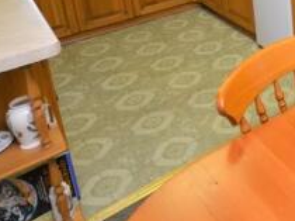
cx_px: 341
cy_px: -51
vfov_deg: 27.8
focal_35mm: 45
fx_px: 383
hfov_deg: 34.8
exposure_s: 1/60
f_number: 4
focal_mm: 10
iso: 560
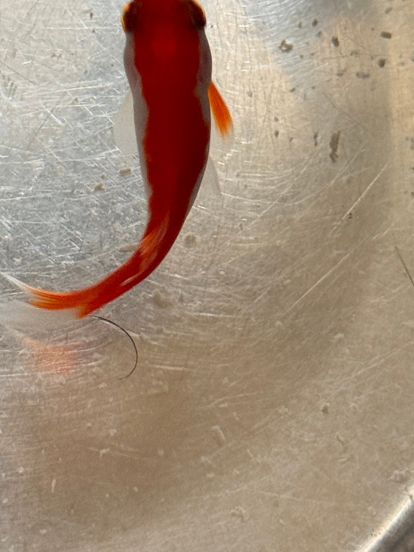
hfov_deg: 11.4
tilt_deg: -74.3
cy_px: 117
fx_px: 2073
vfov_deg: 15.1
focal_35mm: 130
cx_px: 85
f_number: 1.78
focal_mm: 6.76
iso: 100
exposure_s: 1/86
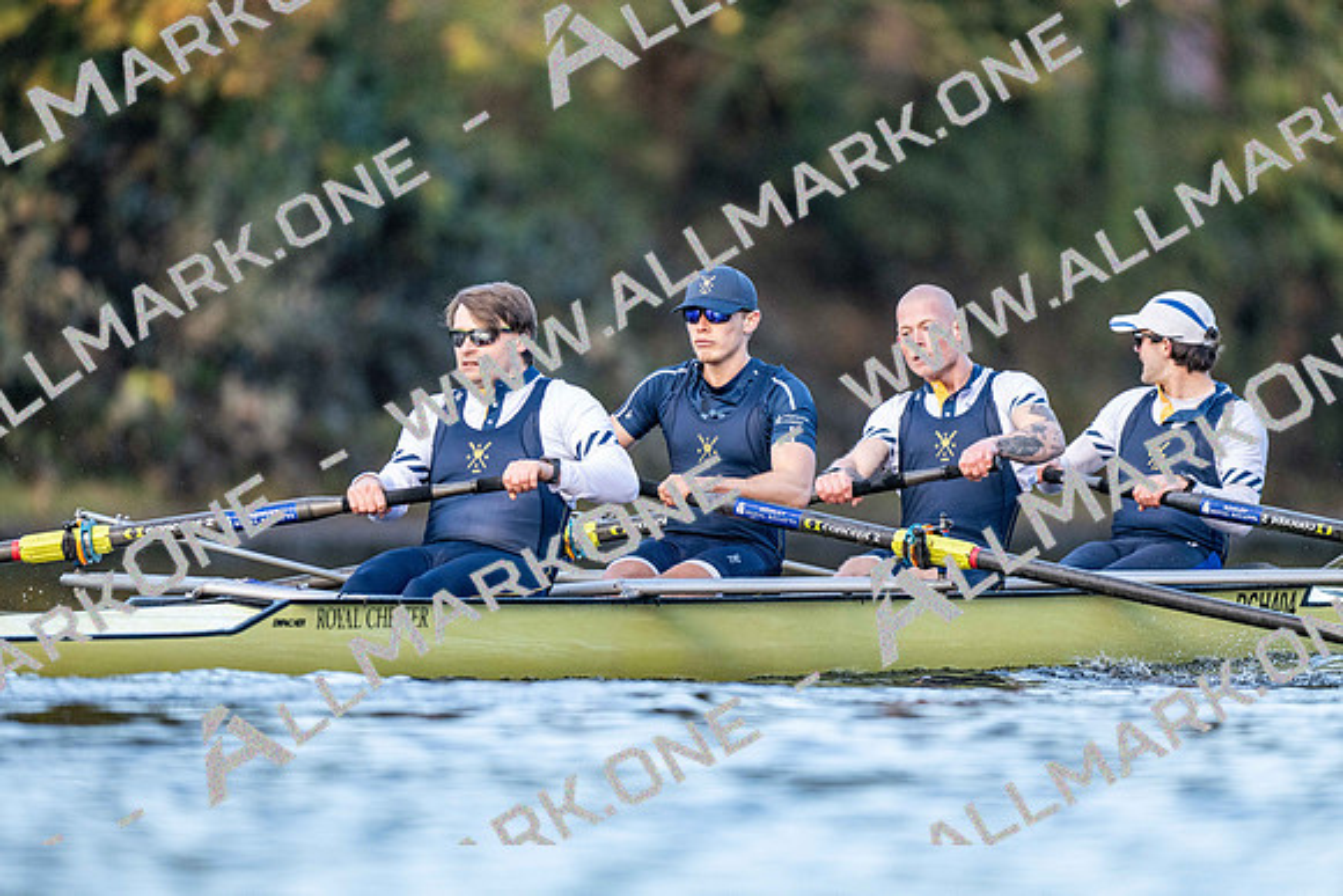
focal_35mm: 600
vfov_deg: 2.3
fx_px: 22388
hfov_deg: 3.4
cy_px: 448
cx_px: 672
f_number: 4
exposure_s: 1/2500
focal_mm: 600
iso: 2800
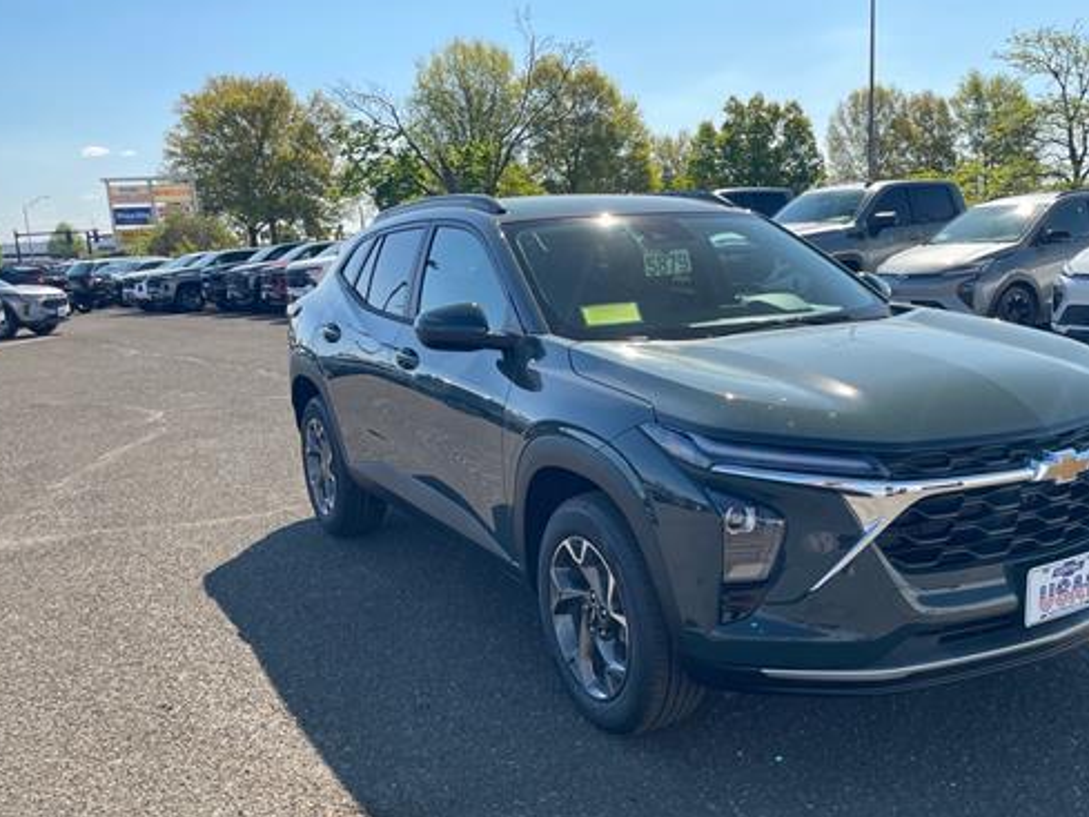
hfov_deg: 53.4
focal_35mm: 34
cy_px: 481
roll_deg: +3.0
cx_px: 679
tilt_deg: -12.2
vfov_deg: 41.7
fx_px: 1070
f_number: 1.6
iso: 32
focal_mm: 4.2
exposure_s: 1/711
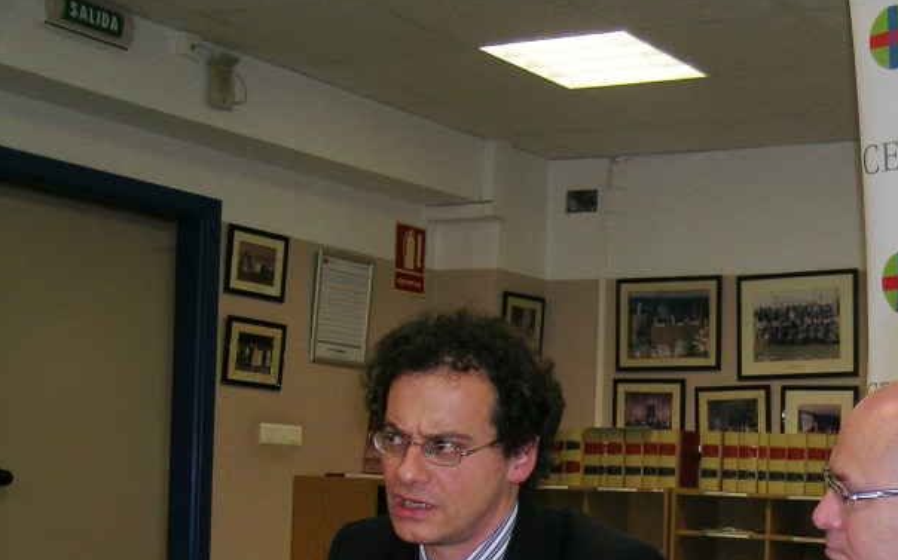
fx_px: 1737
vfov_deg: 18.0
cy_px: 524
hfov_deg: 28.1
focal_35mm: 71
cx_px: 768
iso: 50
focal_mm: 8
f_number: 3.1
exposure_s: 1/60.1
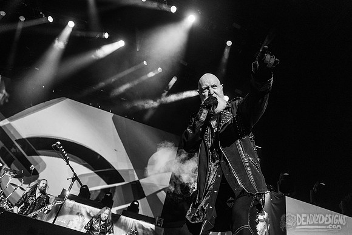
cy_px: 112
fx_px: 268
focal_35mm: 27
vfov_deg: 47.3
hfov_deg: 66.5
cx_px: 186
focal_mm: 26
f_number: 4
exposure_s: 1/640
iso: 1600
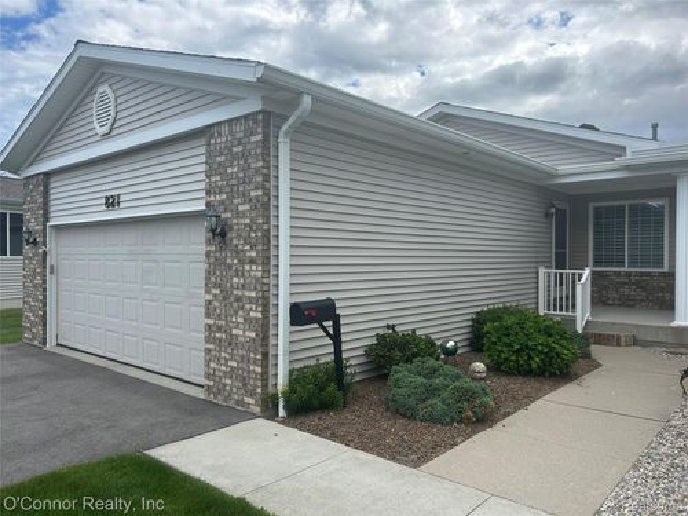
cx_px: 344
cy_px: 258
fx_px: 517
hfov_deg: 67.3
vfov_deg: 53.1
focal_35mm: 26
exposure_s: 1/2008
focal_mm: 5.7
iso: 50
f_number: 1.5
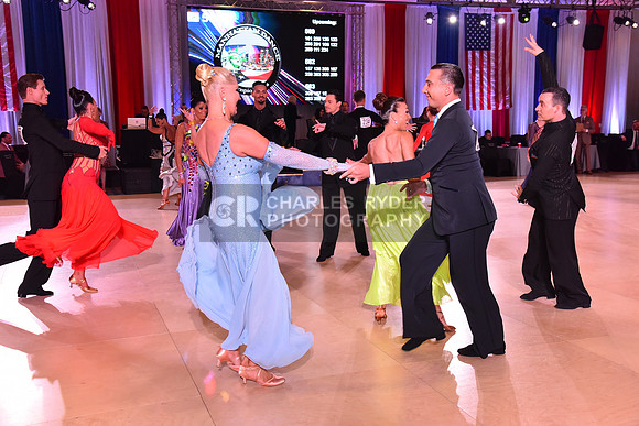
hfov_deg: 50.7
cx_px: 320
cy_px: 213
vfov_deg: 35.1
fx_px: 675
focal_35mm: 38
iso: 2500
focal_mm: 38
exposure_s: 1/320
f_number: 5.6
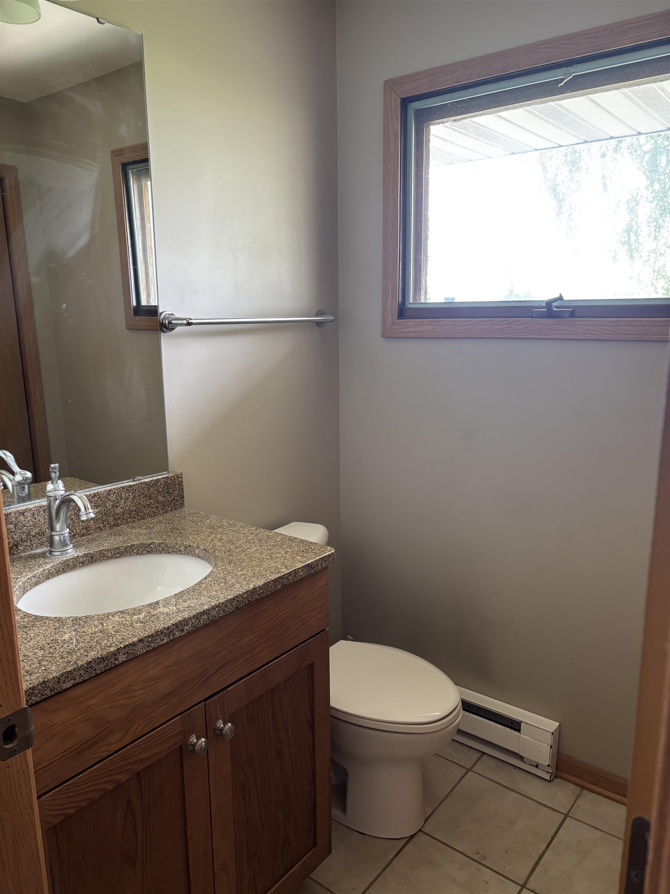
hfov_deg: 53.1
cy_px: 447
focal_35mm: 26
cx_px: 335
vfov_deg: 67.3
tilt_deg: -12.5
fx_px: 671
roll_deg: -0.2
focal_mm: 5.96
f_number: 1.6
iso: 125
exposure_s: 1/60
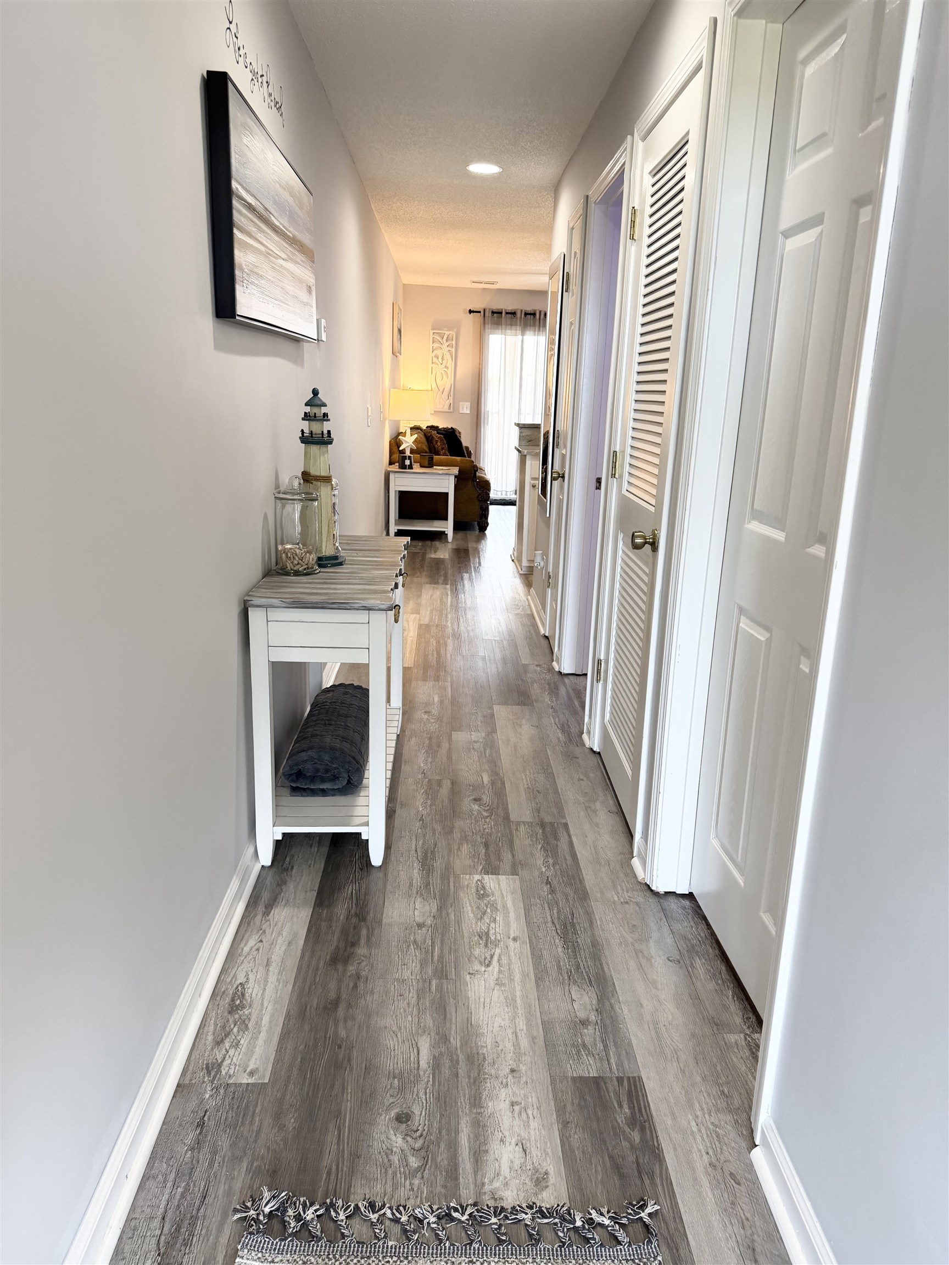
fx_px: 877
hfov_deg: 56.8
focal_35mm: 24
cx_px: 474
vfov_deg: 71.6
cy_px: 632
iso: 200
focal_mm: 6.76
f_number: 1.78
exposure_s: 1/120
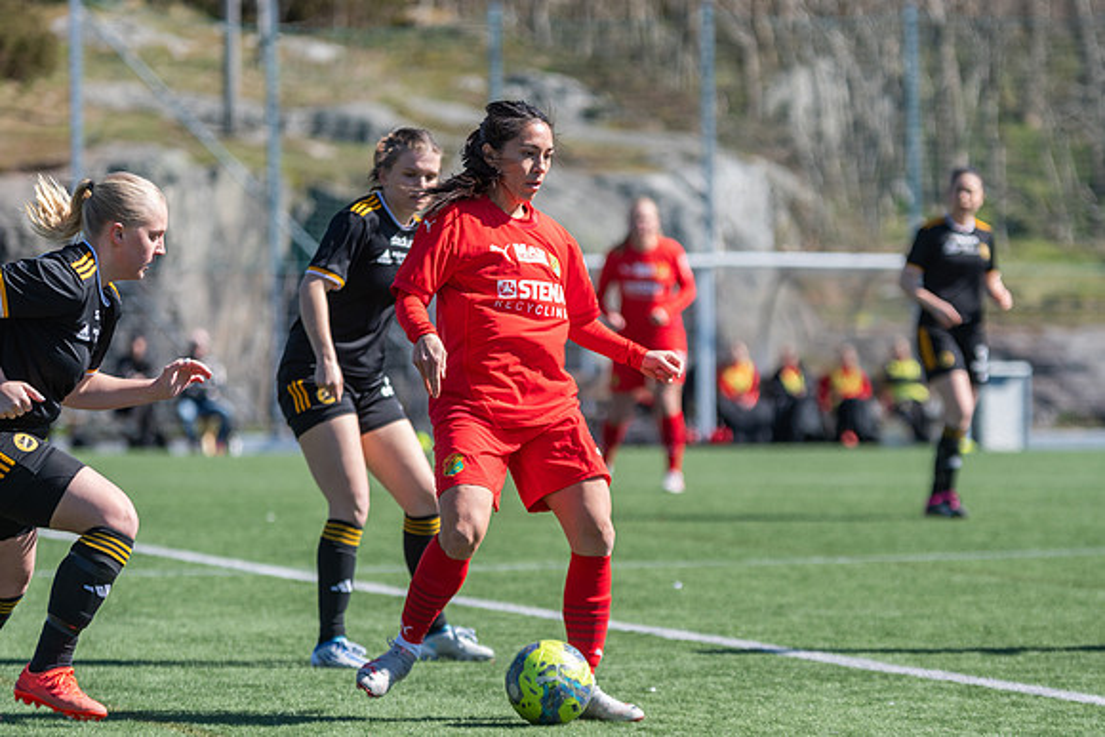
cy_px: 368
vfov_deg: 6.5
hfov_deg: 9.8
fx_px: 6447
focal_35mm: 210
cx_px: 552
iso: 250
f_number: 3.2
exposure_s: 1/2000
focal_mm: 140
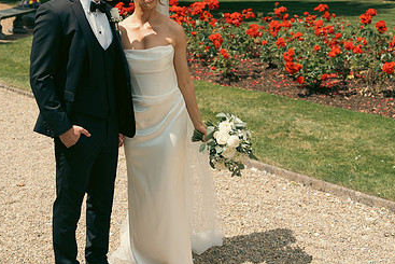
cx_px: 164
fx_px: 659
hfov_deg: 33.3
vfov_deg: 22.5
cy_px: 88
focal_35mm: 60
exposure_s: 1/1250
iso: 125
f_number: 3.5
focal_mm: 38
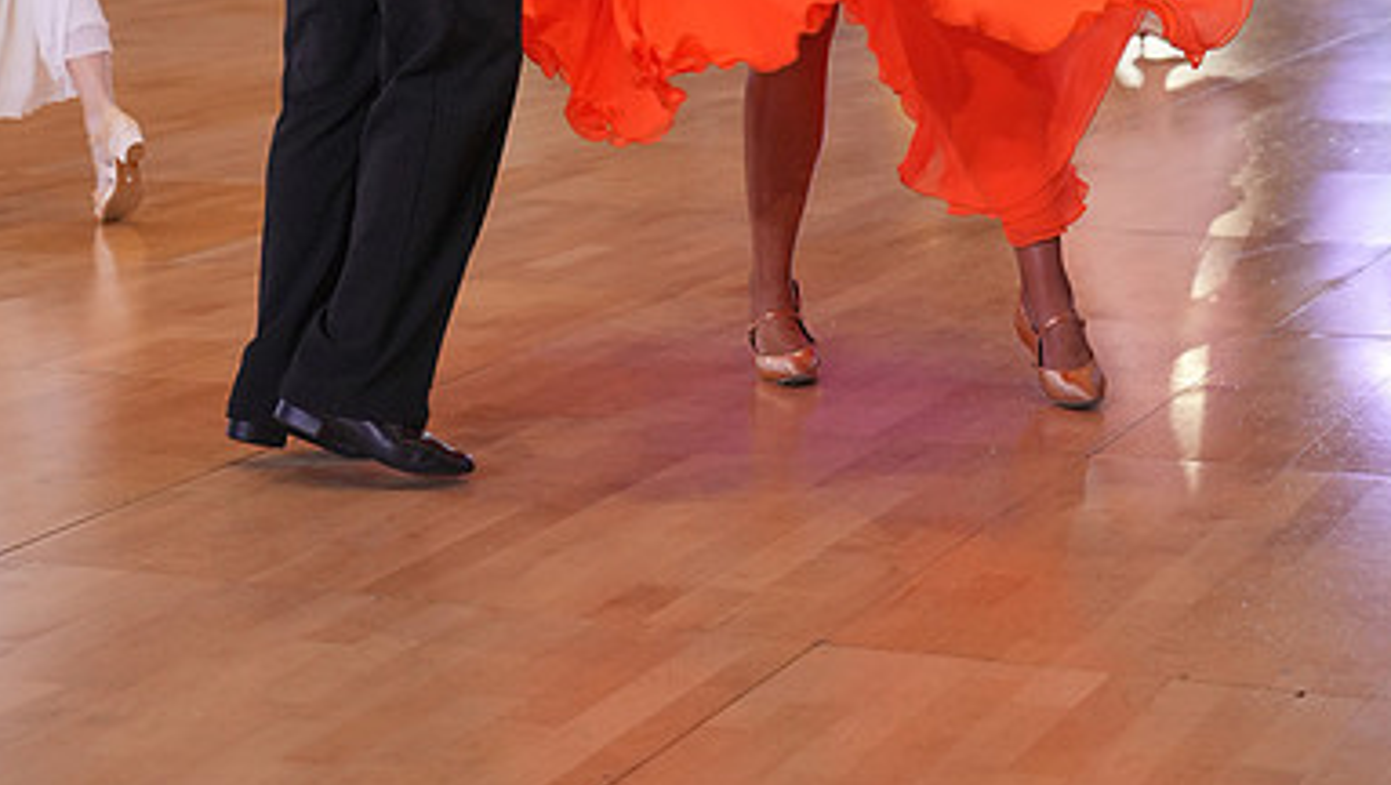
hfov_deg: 23.2
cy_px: -207
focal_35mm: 92
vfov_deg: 12.8
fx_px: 3395
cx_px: 696
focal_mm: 58
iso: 2500
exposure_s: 1/500
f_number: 4
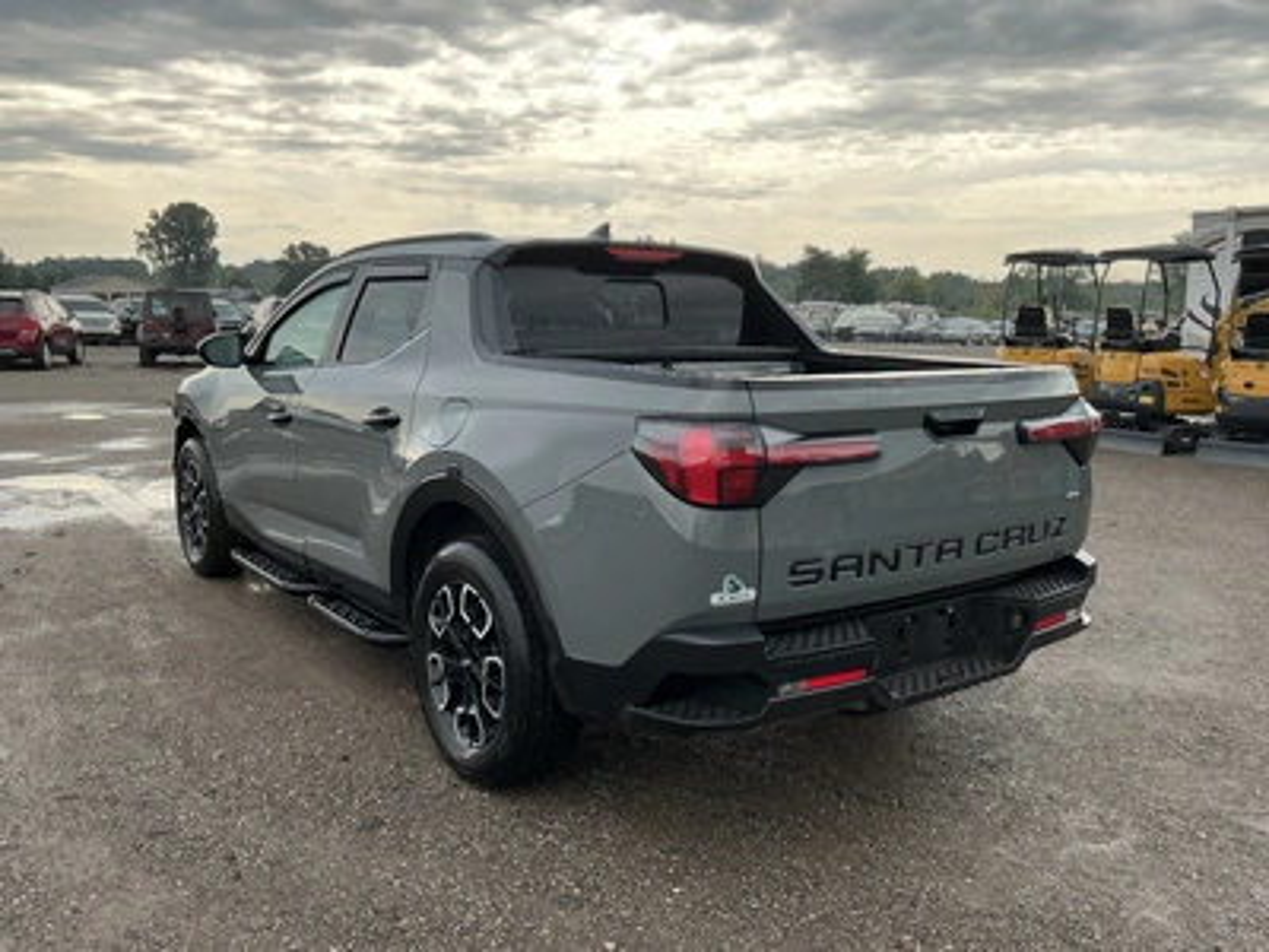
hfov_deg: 63.4
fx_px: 1026
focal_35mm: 28
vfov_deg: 49.7
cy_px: 476
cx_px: 634
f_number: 1.8
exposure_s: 1/383
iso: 25
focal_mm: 3
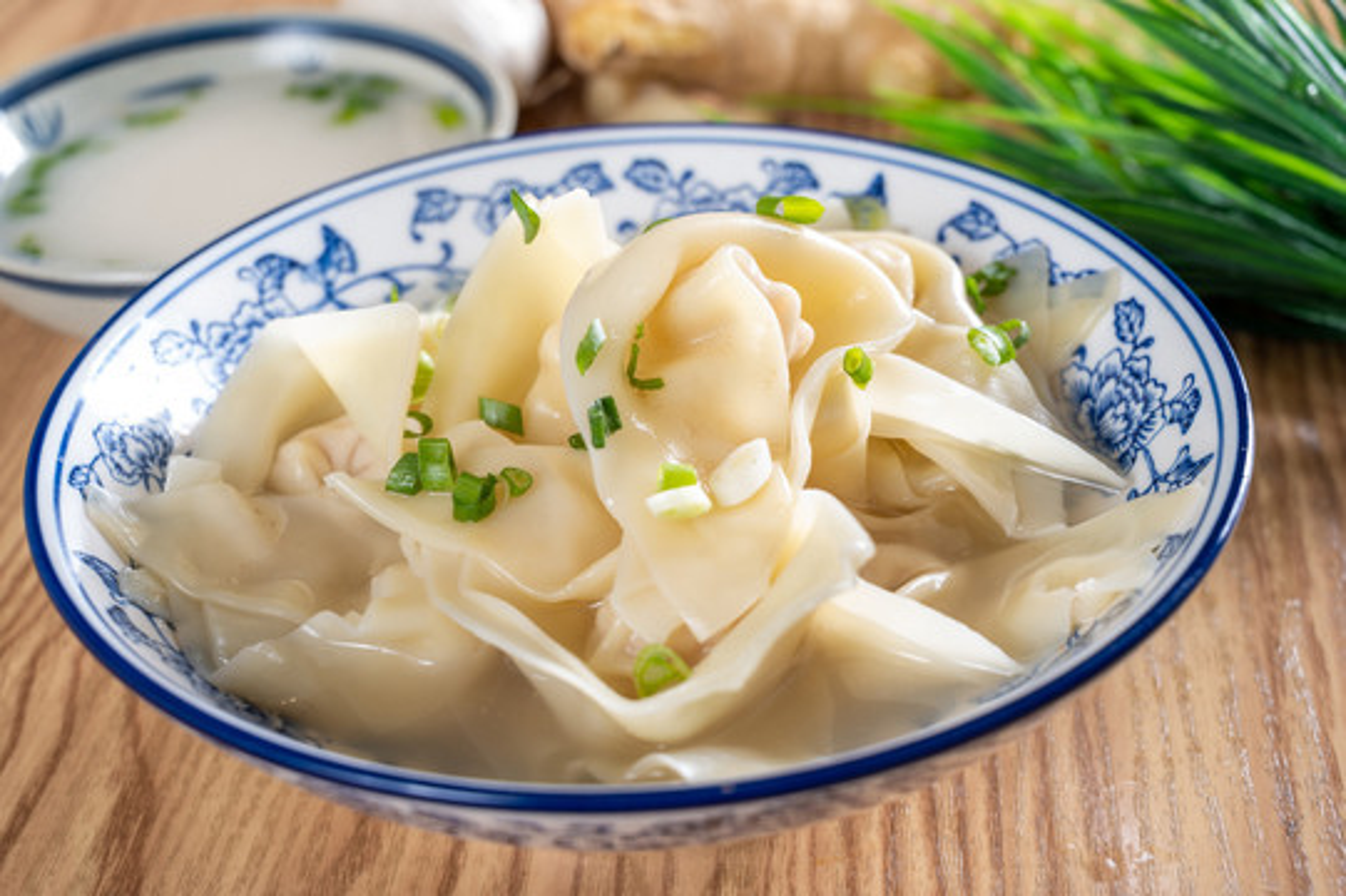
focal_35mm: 54
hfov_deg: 36.9
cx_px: 673
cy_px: 448
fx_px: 2018
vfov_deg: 25.0
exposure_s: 1/125
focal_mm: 54
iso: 50
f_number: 7.1
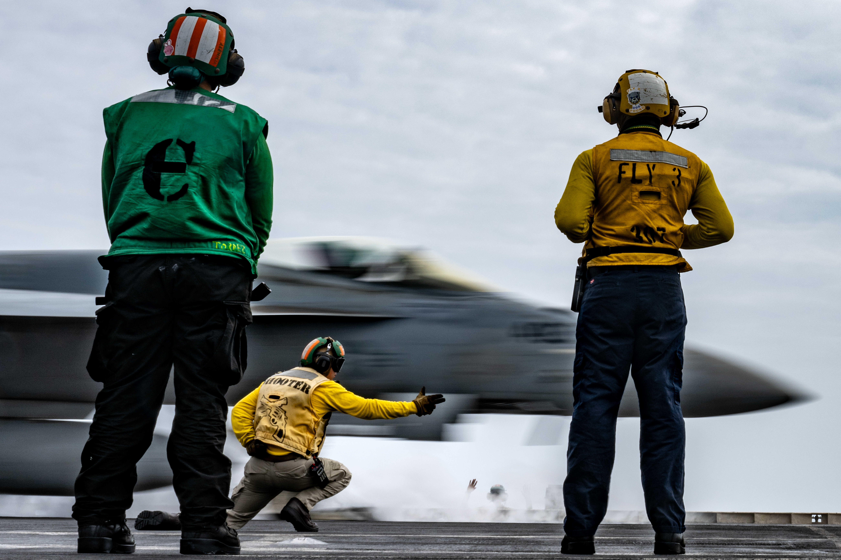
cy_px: 280
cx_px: 420
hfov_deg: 53.1
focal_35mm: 36
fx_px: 841
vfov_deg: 36.9
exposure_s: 1/40
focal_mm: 36
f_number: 22
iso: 50
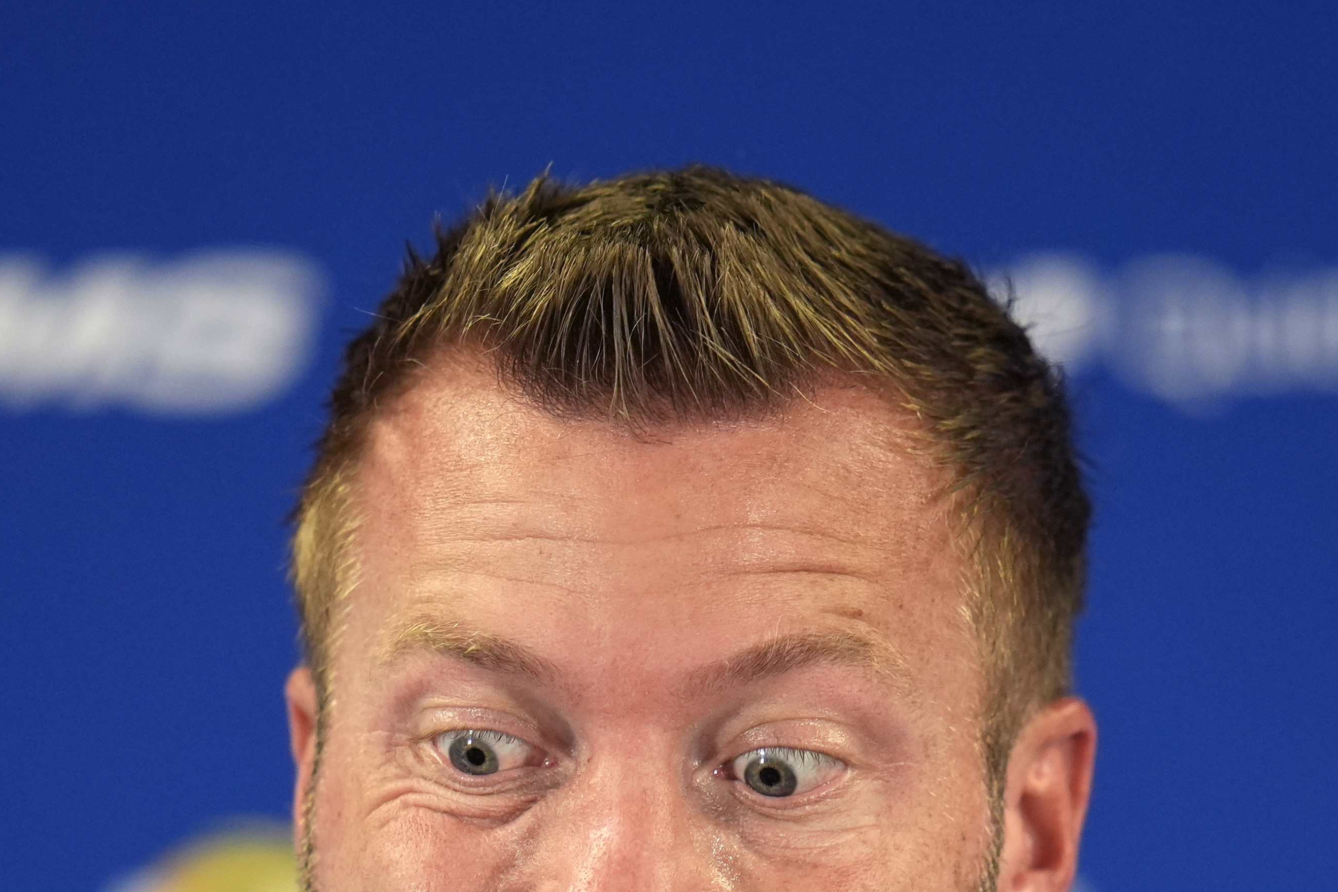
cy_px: 850
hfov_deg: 2.3
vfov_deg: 1.5
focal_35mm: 910
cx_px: 852
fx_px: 33819
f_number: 2.8
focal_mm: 400
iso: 1600
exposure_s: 1/320
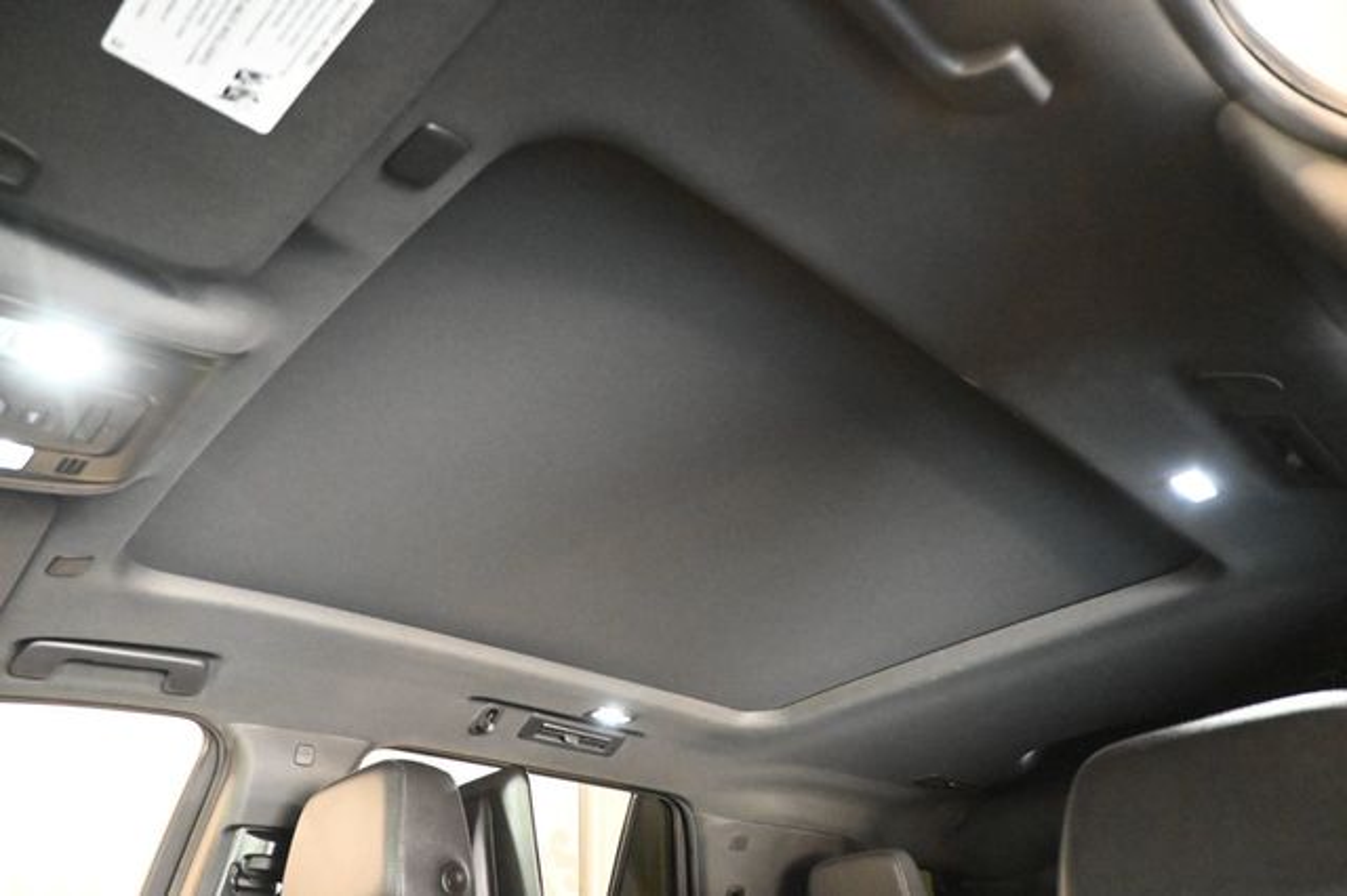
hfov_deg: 70.5
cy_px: 448
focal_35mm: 26
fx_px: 954
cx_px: 674
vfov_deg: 50.4
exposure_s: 1/30
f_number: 3.5
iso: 12800
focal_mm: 17
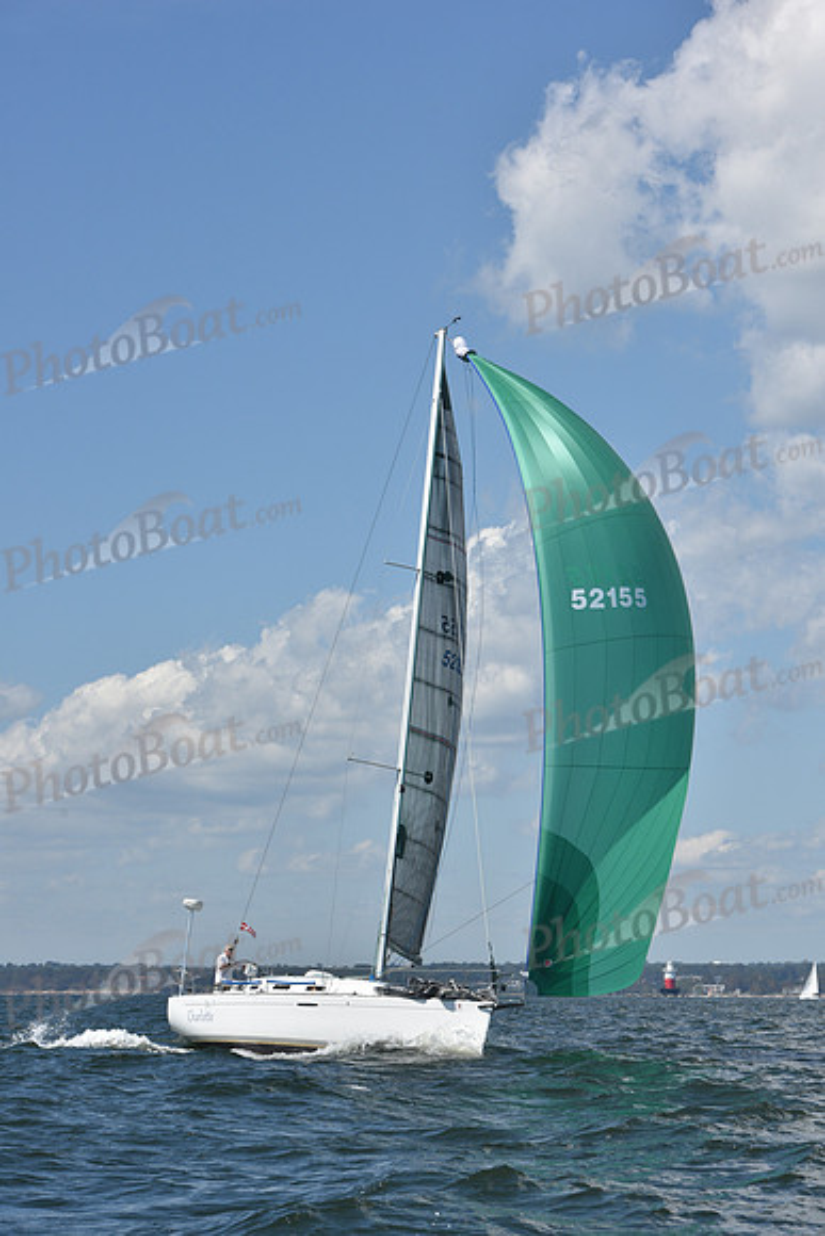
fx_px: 3504
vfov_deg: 20.0
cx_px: 412
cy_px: 618
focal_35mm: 102
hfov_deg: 13.4
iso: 320
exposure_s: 1/1250
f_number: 10
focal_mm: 102
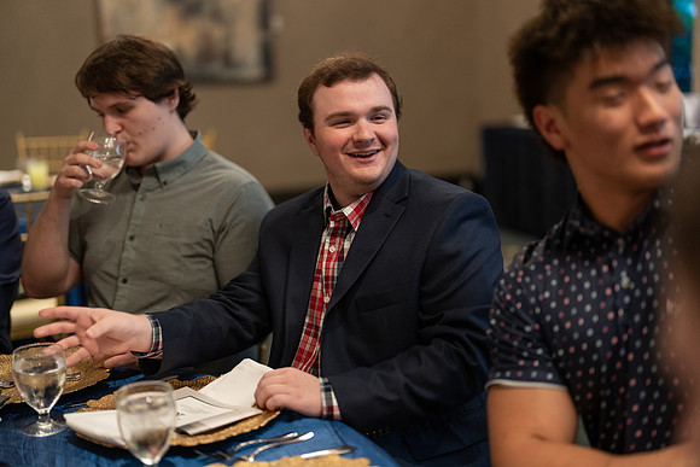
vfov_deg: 27.0
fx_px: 972
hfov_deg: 39.6
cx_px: 350
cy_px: 234
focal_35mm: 50
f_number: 1.2
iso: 1250
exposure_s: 1/320
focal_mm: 50
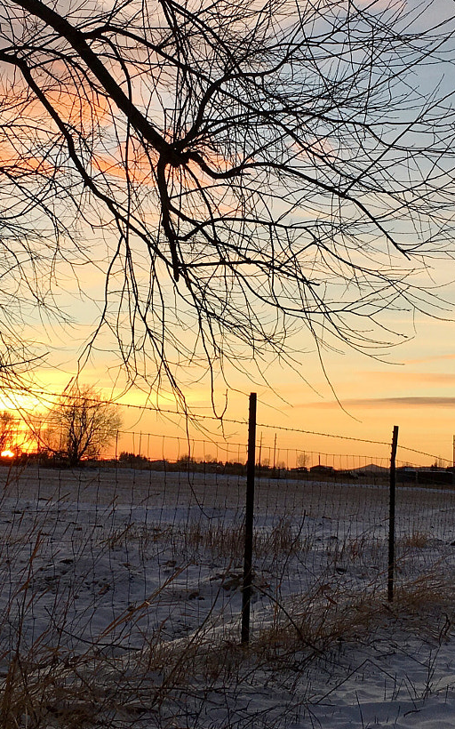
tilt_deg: +10.5
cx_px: 203
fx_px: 1191
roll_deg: -3.4
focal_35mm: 60
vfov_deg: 33.6
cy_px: 231
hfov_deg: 21.6
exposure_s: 1/569
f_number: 2.2
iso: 25
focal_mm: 4.15
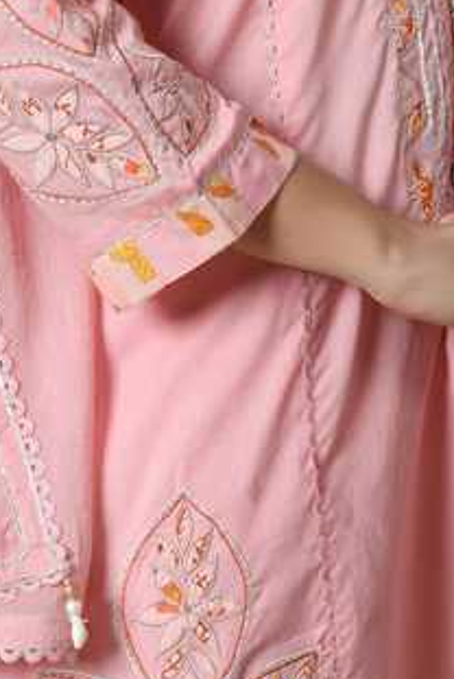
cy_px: 374
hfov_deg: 11.6
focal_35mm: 118
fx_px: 2227
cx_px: 124
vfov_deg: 17.3
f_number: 8
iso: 200
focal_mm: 70
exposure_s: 1/160
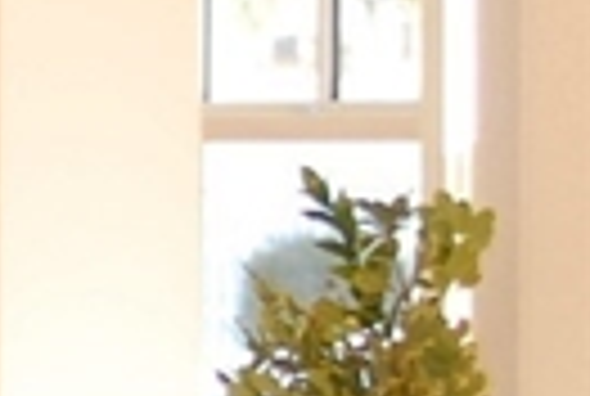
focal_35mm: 409
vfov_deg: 3.4
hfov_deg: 4.9
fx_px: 6717
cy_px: 450
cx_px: -815
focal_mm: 35
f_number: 2.5
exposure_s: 1/200
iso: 400
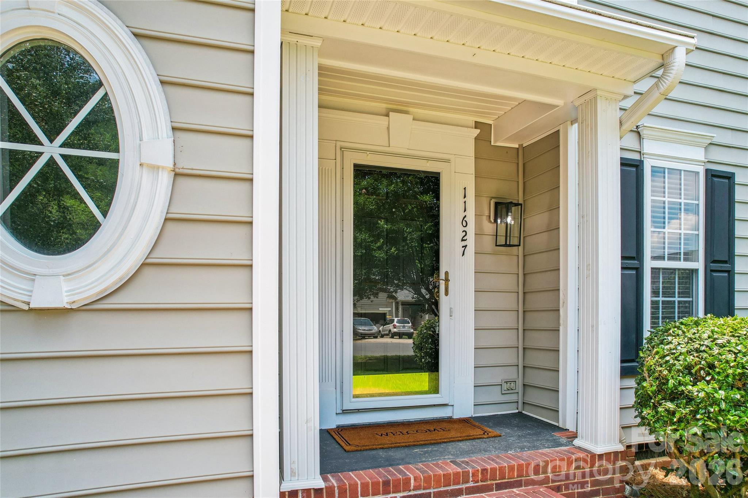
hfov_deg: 78.6
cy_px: 249
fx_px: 457
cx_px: 374
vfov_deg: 57.2
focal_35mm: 22
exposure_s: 1/50
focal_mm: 8.4
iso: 100
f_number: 2.8
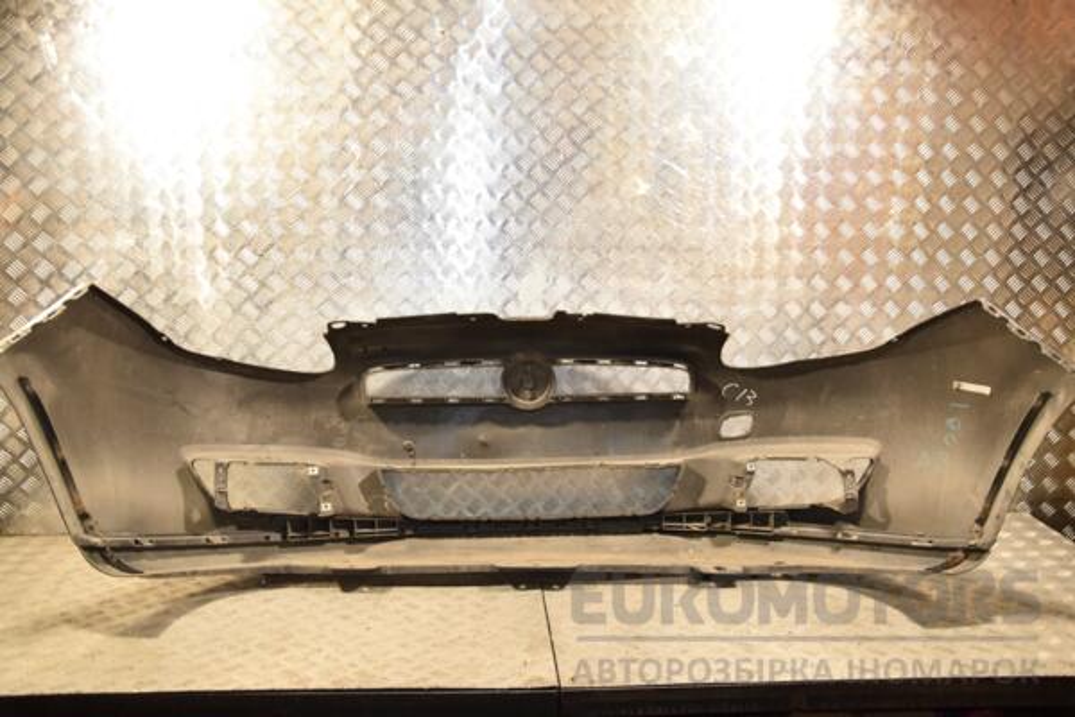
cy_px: 358
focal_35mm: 36
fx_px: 1075
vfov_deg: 36.9
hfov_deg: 53.1
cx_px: 538
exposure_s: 1/200
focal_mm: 24
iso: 800
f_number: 5
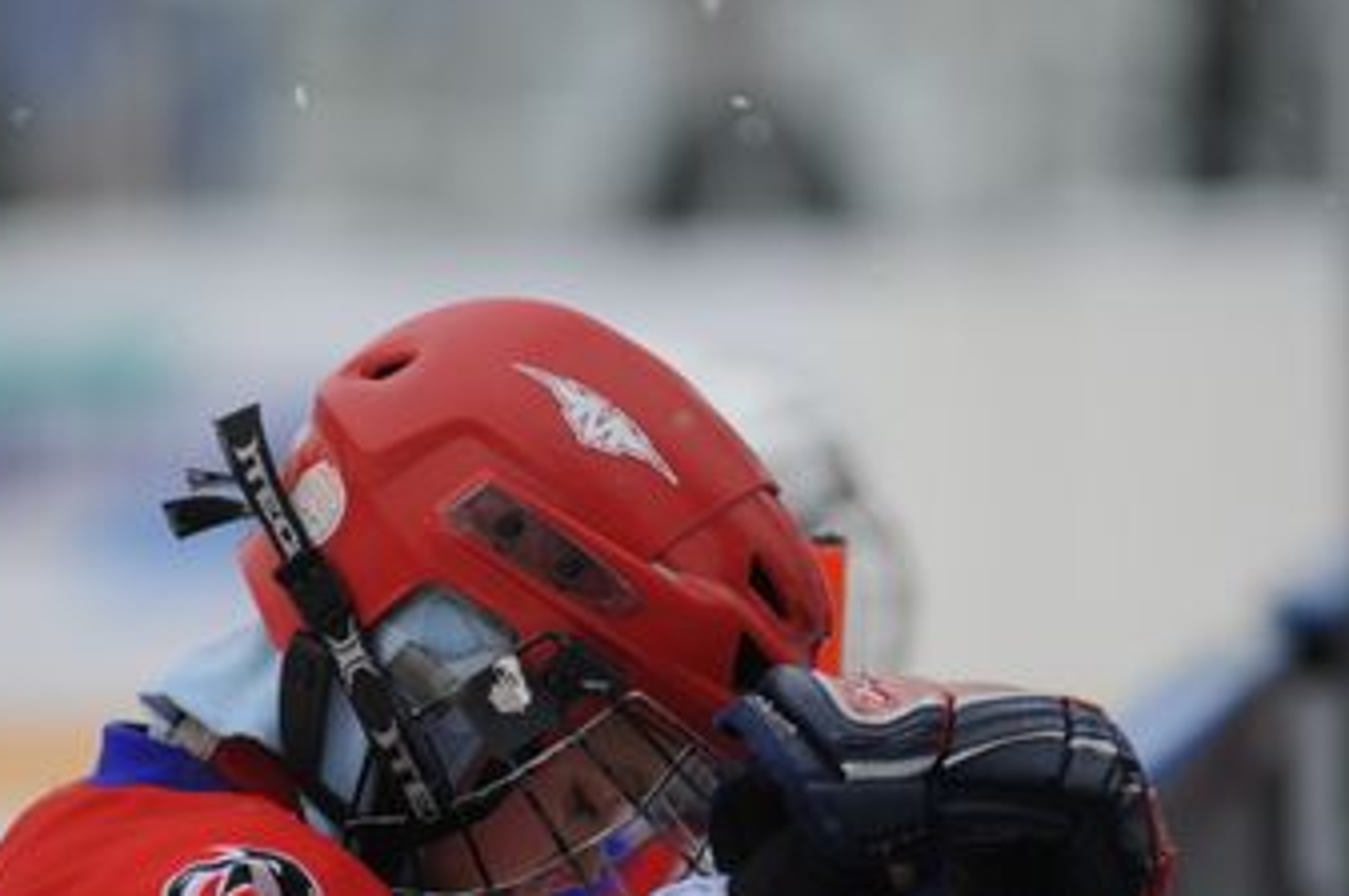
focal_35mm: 416
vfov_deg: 3.3
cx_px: 576
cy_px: 604
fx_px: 15573
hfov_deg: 5.0
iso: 400
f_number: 2.8
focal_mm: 200
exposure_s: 1/2000
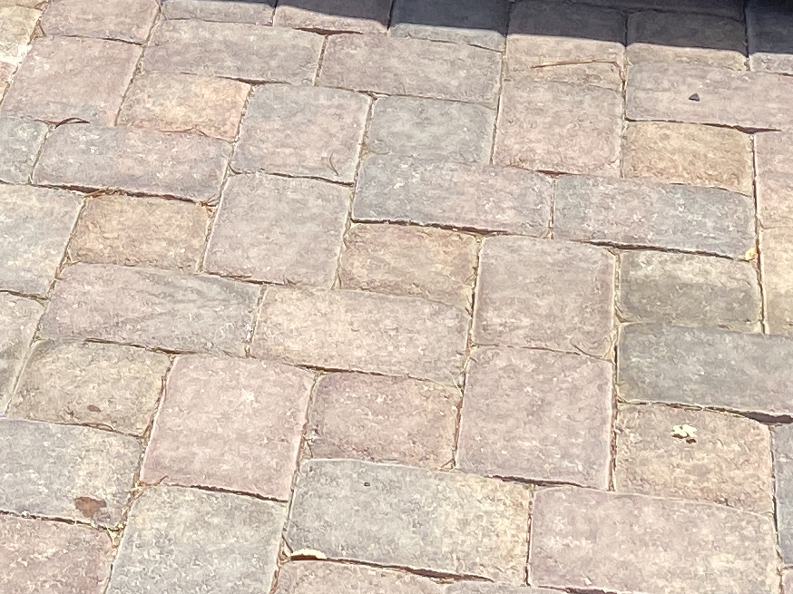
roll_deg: -3.0
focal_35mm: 120
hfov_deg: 16.0
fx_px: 2748
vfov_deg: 10.8
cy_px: -764
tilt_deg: -13.6
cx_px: -34
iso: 32
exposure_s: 1/1898
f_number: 1.8
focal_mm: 4.25
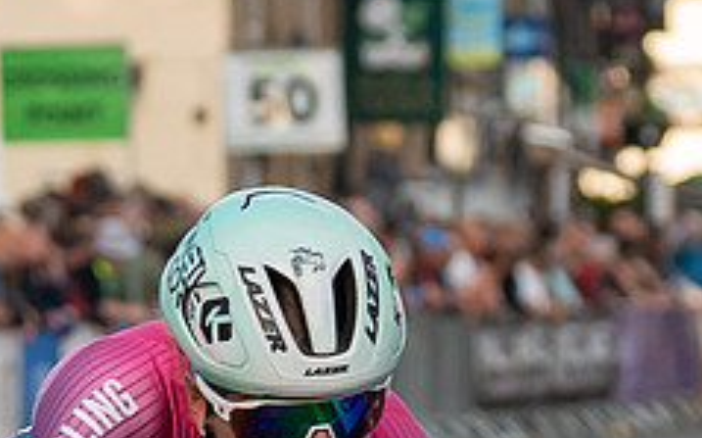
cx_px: -430
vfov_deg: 1.8
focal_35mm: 719
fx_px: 13746
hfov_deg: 2.9
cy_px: 893
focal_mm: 70
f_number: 3.5
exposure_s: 1/800
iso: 320
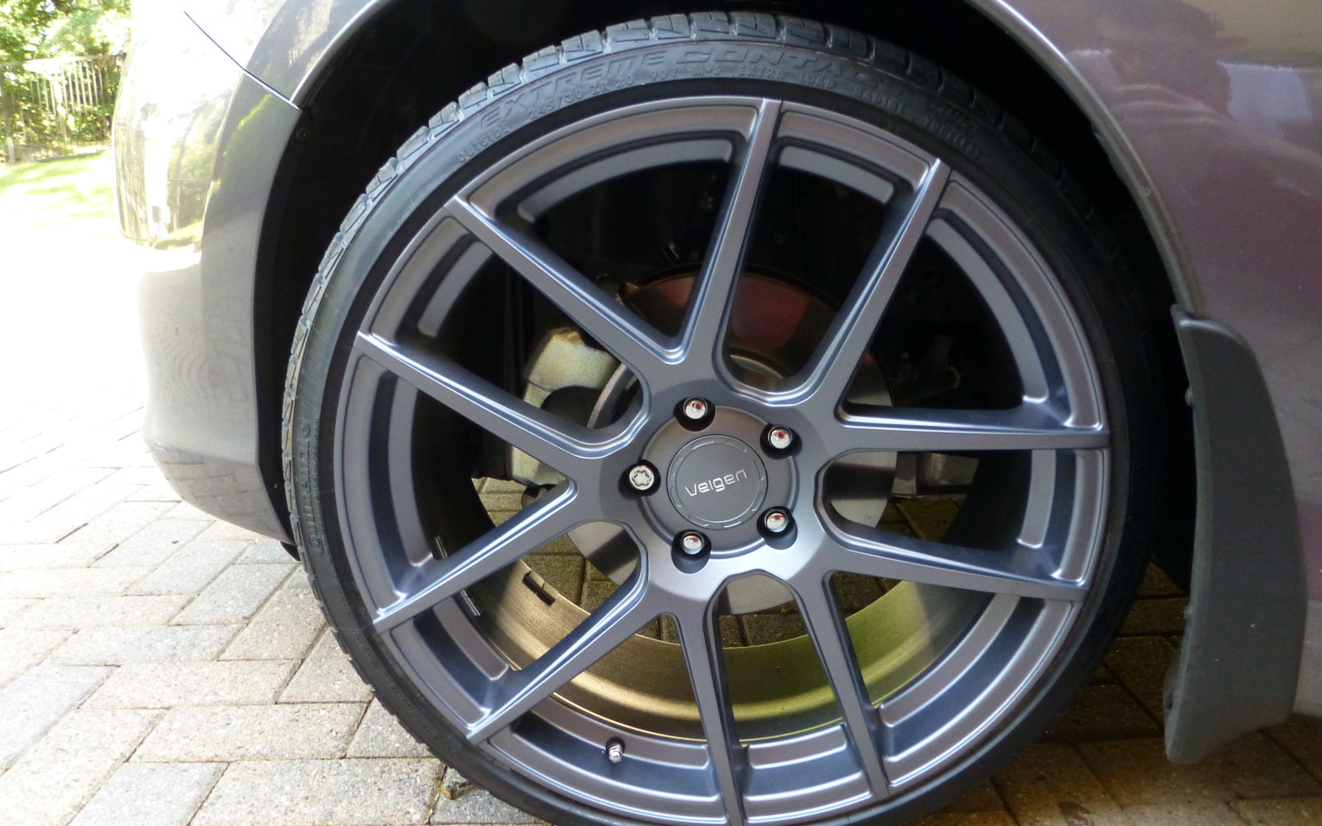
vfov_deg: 47.6
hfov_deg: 70.4
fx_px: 937
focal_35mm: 26
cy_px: 413
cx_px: 673
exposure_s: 1/60
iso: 400
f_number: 3.3
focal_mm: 4.3
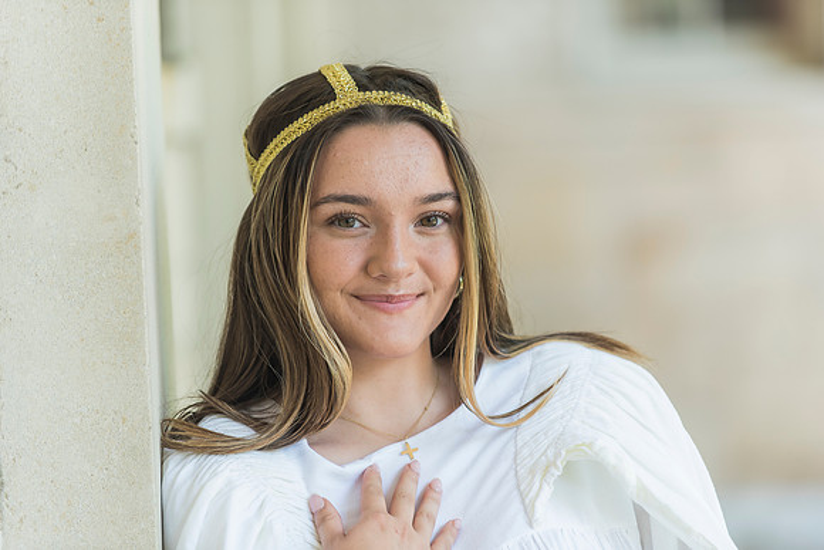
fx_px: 4121
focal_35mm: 180
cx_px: 412
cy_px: 275
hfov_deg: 11.4
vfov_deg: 7.6
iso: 320
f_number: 3.5
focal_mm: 180
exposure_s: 1/125
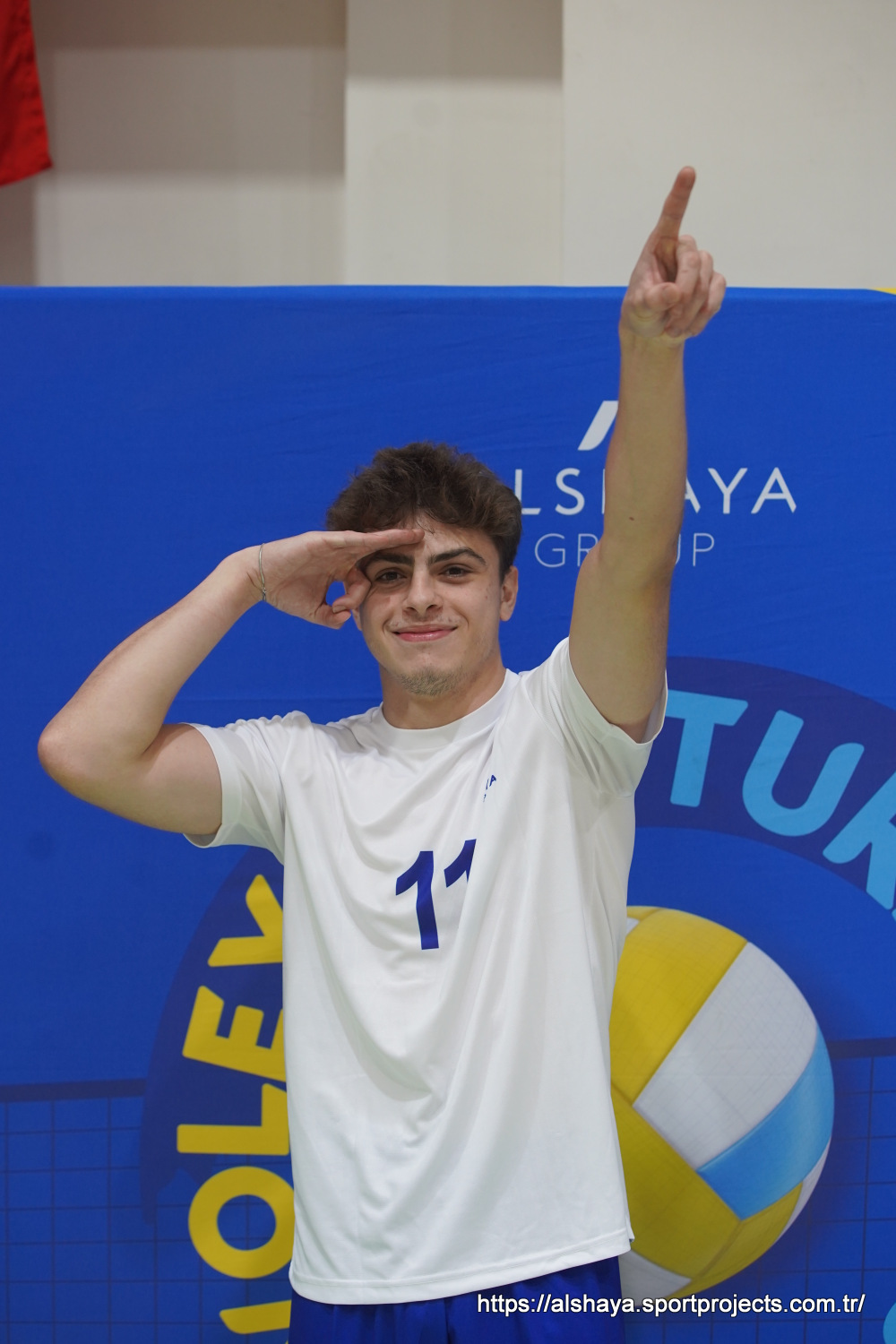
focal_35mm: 70
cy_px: 672
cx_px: 448
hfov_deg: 19.5
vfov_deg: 28.8
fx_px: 2613
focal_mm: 70
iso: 1600
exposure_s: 1/160
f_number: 4
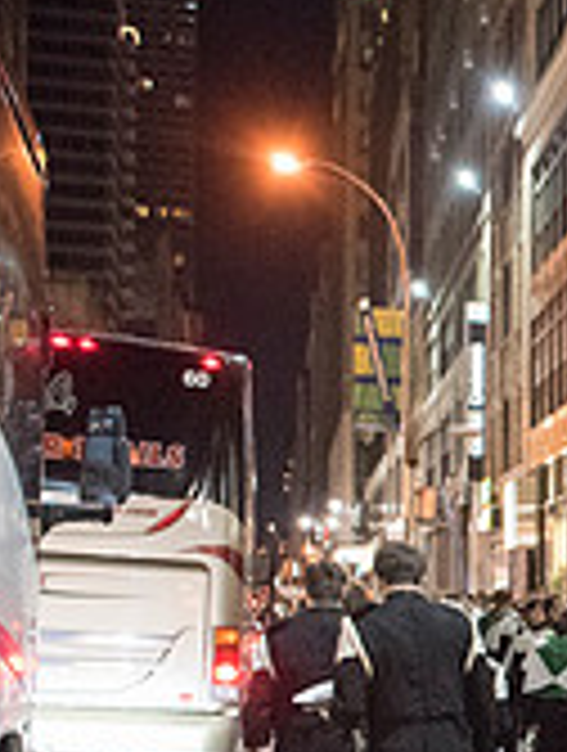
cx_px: 1102
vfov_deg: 23.6
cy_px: 700
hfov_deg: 15.3
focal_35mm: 80
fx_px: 1741
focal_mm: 24
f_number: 2.8
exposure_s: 1/160
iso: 8000
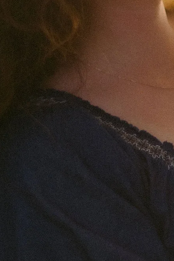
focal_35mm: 232
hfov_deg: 5.9
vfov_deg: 8.7
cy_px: -84
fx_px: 1683
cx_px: 232
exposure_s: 1/200
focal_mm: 50
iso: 100
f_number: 1.8
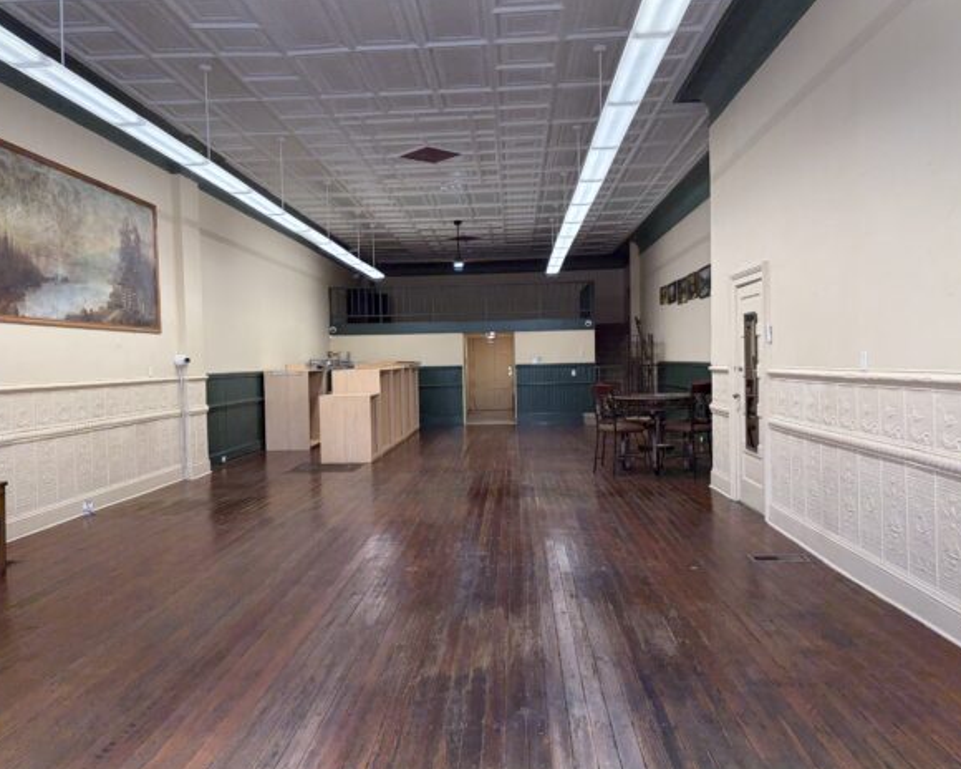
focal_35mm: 28
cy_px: 391
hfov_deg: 62.2
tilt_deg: -2.4
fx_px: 796
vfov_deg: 51.5
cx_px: 454
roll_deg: +1.9
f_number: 1.6
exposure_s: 1/138
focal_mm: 5.96
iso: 125
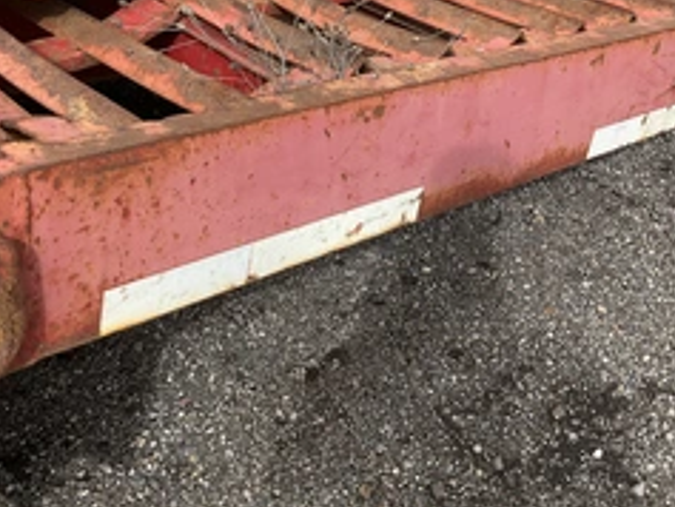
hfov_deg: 38.9
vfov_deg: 29.0
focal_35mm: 49
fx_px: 956
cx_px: 316
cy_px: 91
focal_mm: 3
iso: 25
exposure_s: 1/912
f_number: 1.8
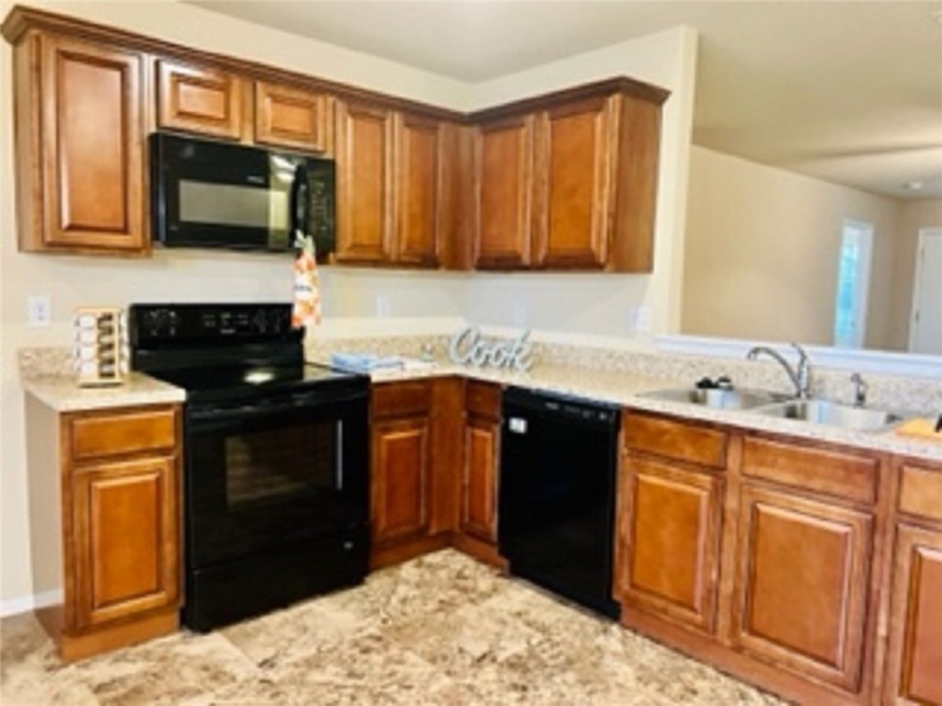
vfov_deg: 53.1
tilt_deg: -5.5
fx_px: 708
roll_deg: -1.2
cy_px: 353
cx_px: 471
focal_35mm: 26
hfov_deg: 67.3
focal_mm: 5.7
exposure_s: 1/60
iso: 400
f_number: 1.5
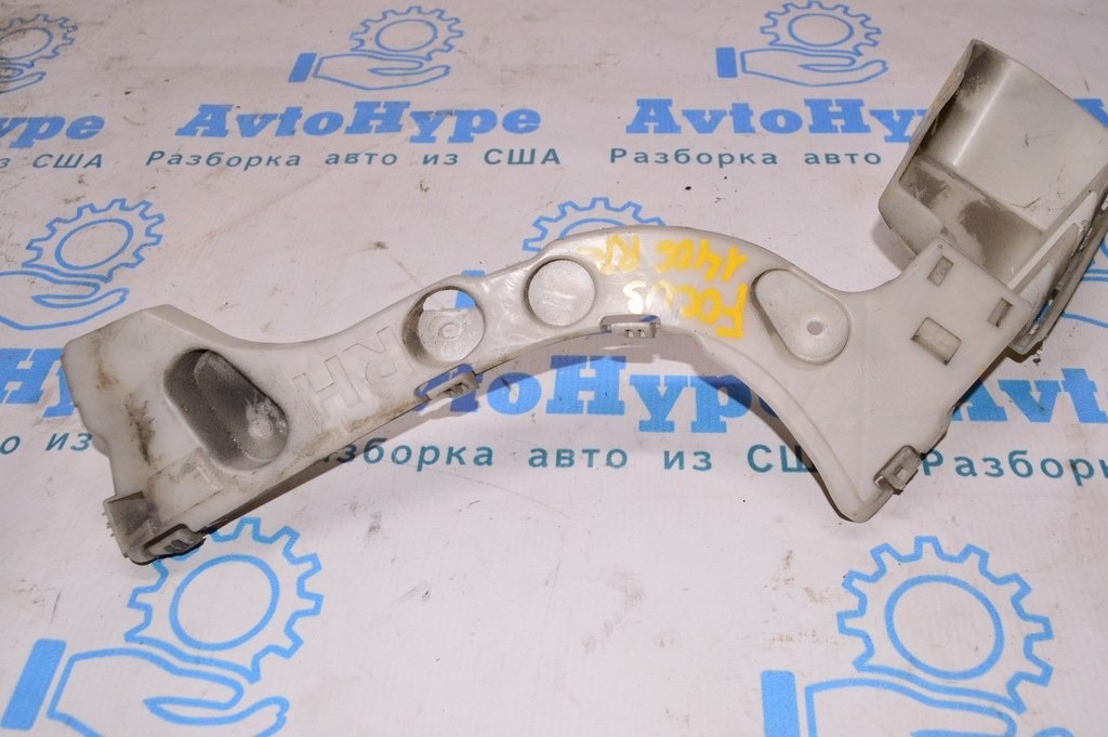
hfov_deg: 57.3
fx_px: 1015
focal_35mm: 33
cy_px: 368
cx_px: 554
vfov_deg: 39.9
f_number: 8
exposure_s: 1/200
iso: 1600
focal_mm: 22
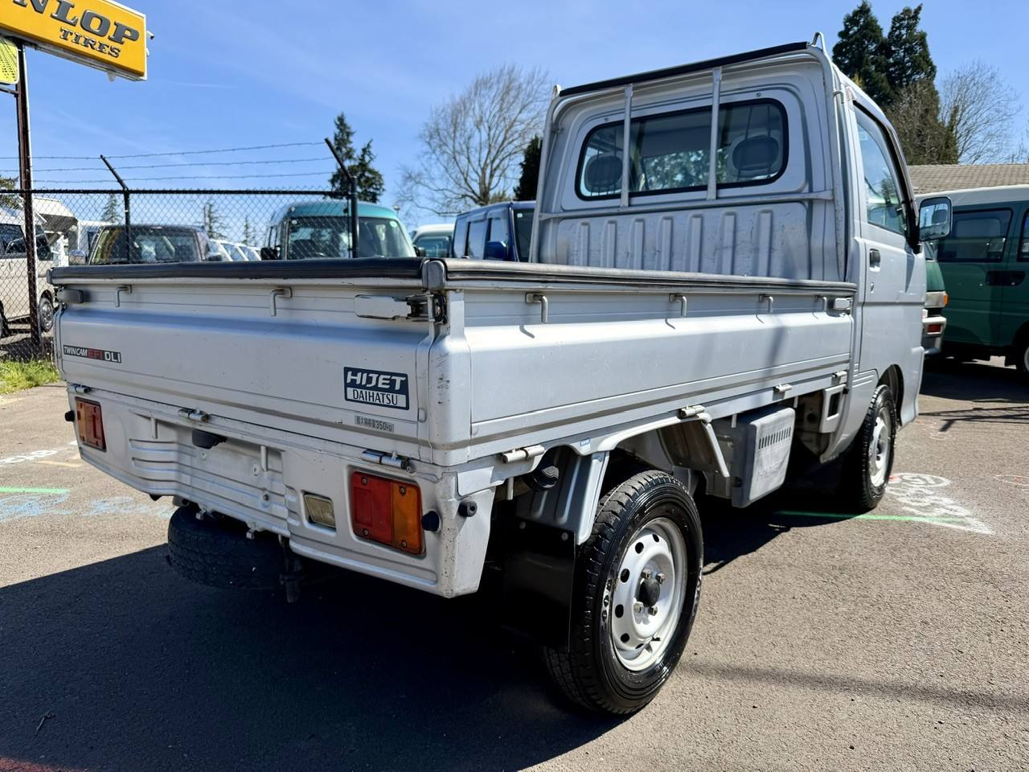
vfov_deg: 56.8
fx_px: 713
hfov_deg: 71.6
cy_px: 386
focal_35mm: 24
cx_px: 514
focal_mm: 6.76
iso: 100
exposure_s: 1/3759
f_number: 1.78
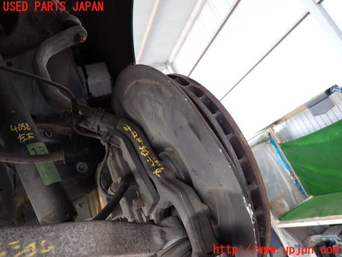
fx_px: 247
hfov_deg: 69.4
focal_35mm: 25
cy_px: 128
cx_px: 171
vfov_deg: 54.9
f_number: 2
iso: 200
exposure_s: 1/100
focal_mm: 4.5
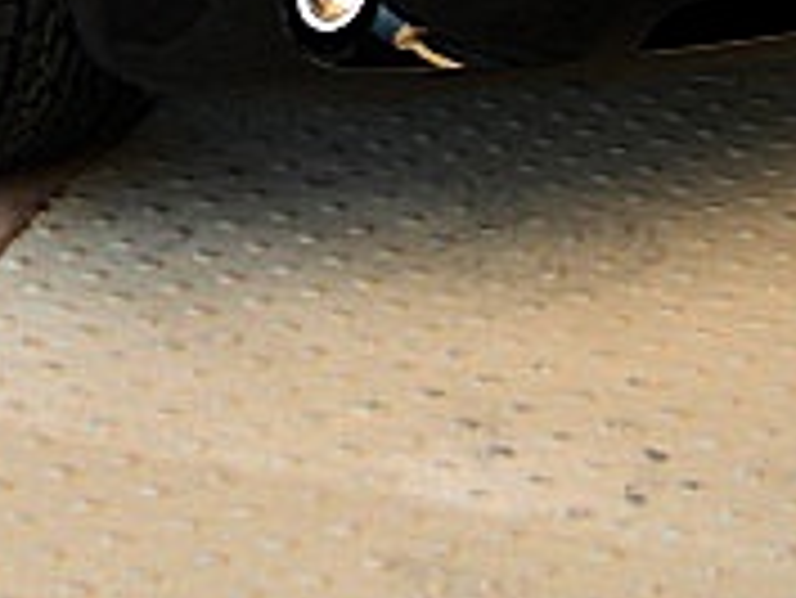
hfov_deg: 14.9
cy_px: -477
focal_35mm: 130
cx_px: 13
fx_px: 2991
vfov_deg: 10.7
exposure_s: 1/100
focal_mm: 6.3
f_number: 2.8
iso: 100
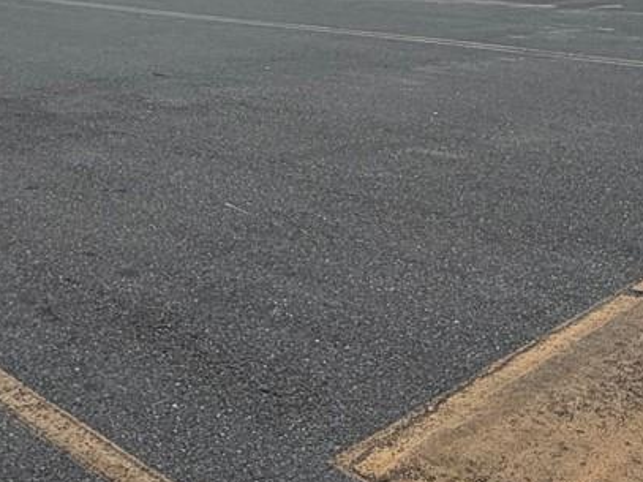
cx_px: 273
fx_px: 1021
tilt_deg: -5.9
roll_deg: +0.9
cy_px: 11
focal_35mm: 55
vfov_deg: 25.4
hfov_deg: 34.9
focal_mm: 2.22
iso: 64
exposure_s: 1/502
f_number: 2.2
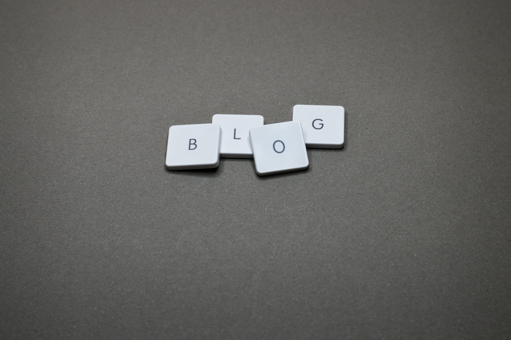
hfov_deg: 27.0
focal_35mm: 75
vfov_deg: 18.1
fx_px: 1064
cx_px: 256
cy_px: 170
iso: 200
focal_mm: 50
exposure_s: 1/30
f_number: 8
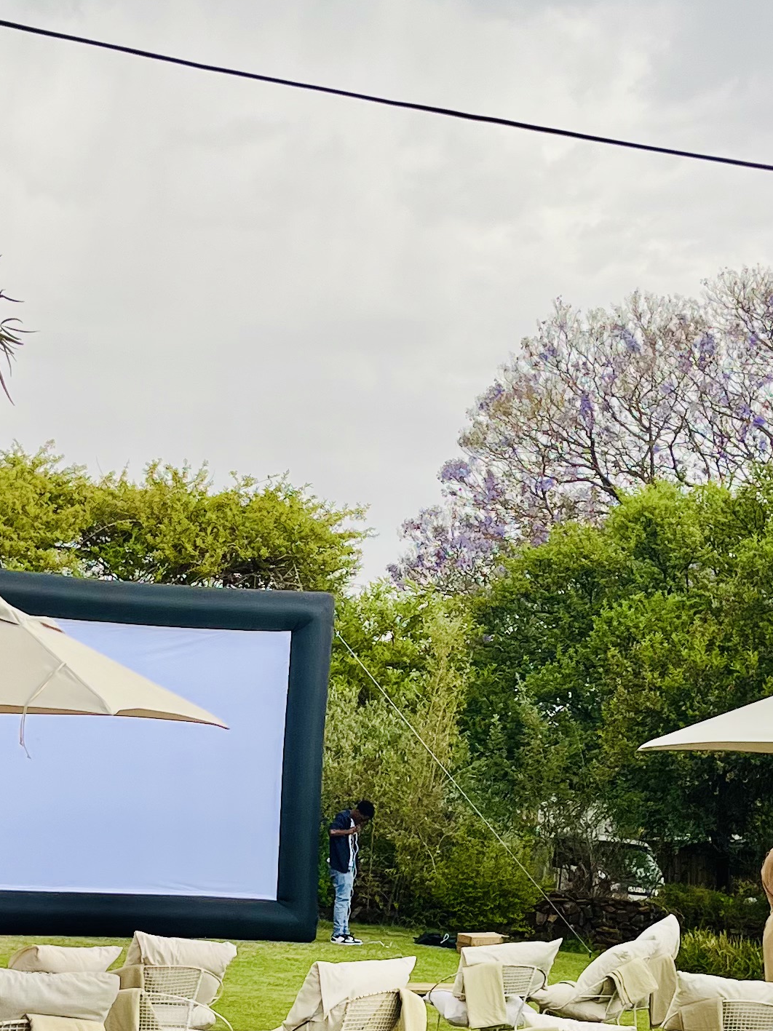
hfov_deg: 19.9
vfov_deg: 26.2
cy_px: 705
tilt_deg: +1.6
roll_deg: -1.2
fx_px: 2204
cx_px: 373
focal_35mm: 74
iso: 40
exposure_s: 1/232
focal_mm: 5.1
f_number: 1.6
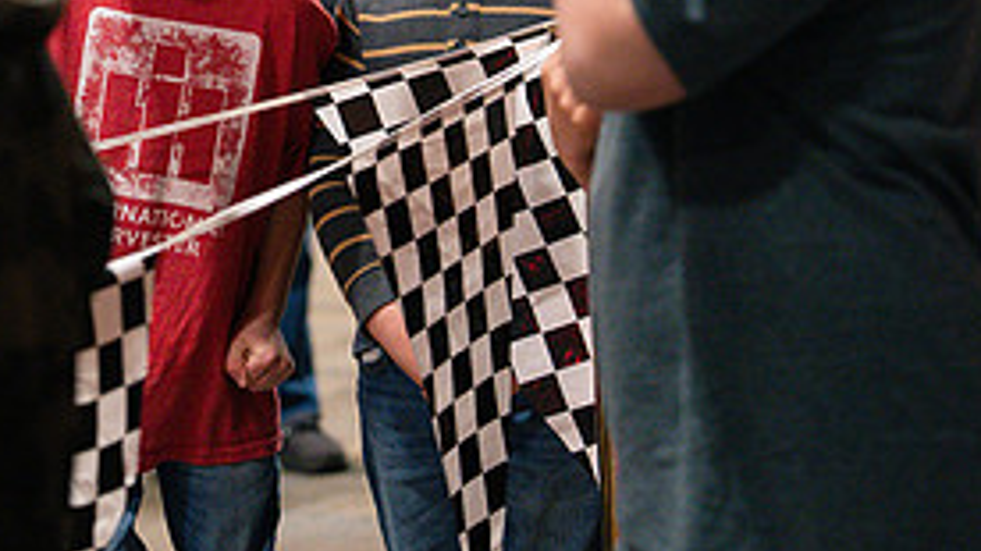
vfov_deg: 7.8
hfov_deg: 13.9
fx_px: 4004
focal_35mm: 154
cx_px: 153
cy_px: 30
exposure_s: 1/320
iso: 2500
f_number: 2.8
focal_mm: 70
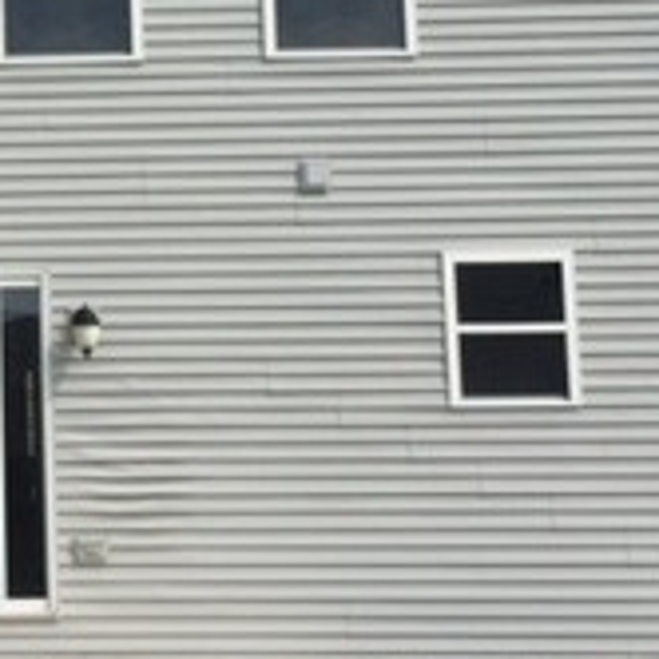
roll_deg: +0.1
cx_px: -167
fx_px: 2132
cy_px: 202
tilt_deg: +7.9
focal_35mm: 99
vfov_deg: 17.5
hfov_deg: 16.7
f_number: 2.2
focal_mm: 4.15
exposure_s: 1/2326
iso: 32
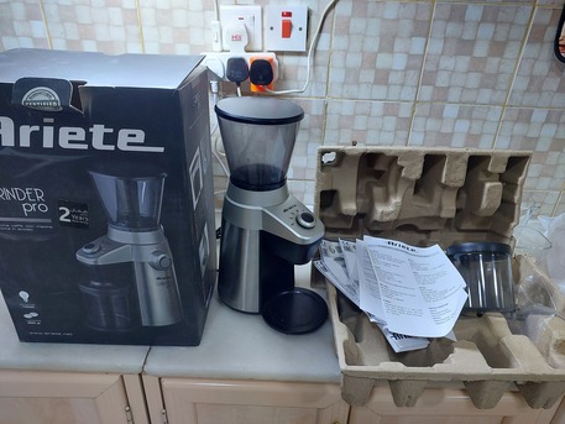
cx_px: 282
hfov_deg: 73.9
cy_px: 212
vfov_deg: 58.9
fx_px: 376
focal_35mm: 23
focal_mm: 5.06
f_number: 1.8
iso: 320
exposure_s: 1/60
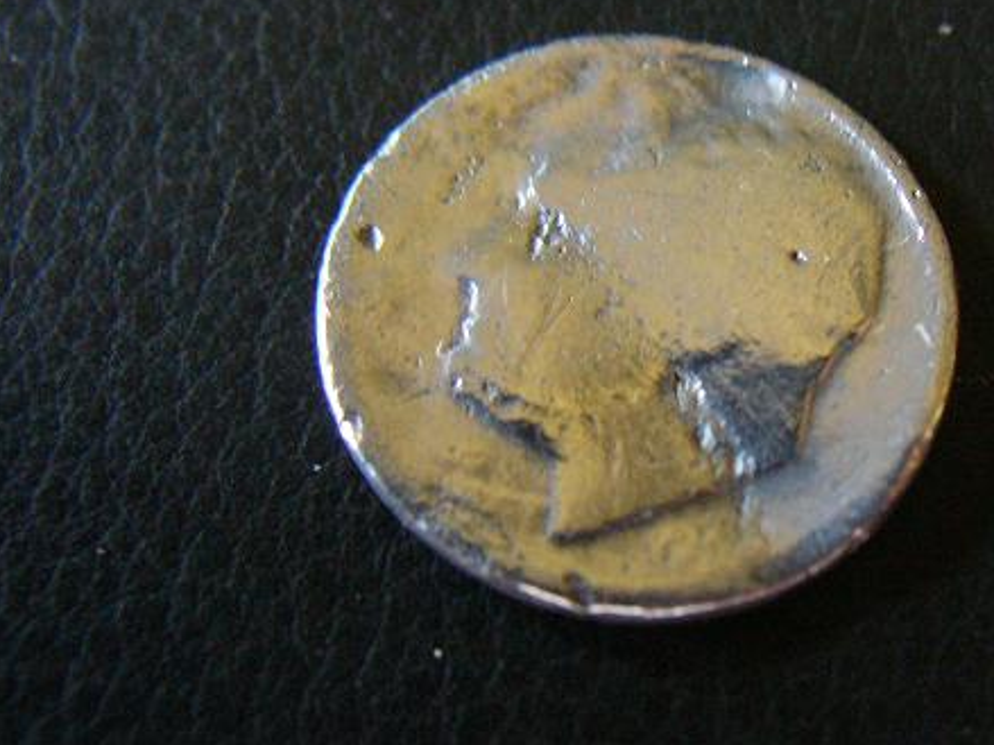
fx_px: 1550
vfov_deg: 26.8
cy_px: 242
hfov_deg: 35.3
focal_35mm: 54
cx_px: 634
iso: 200
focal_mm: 6.1
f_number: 2.8
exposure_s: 1/10
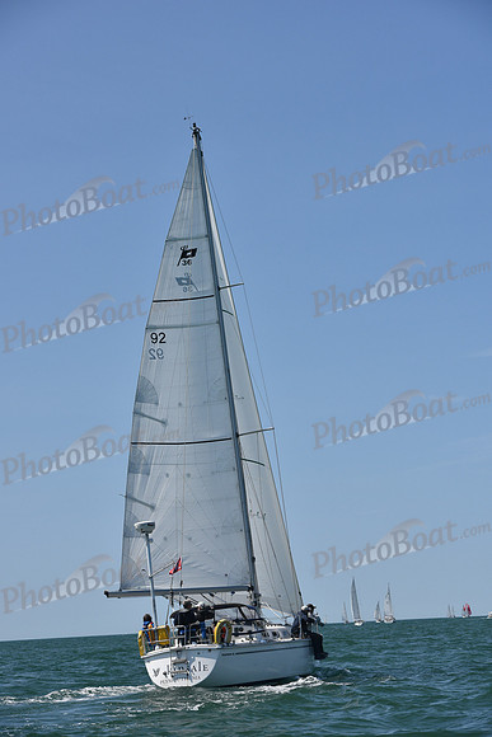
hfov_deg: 14.9
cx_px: 246
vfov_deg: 22.1
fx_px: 1885
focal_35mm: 92
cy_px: 368
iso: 320
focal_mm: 92
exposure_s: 1/800
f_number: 6.3
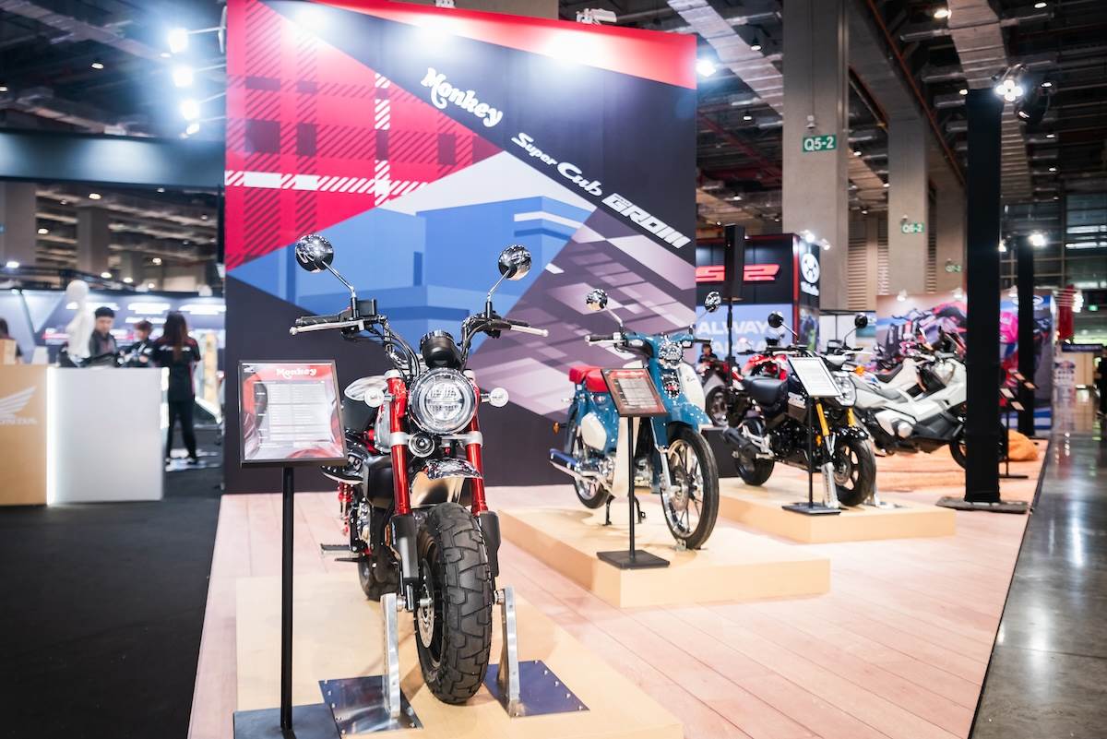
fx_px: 984
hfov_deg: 58.7
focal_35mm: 32
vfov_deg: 41.1
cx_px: 554
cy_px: 370
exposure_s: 1/200
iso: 1600
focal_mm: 32
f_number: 3.5
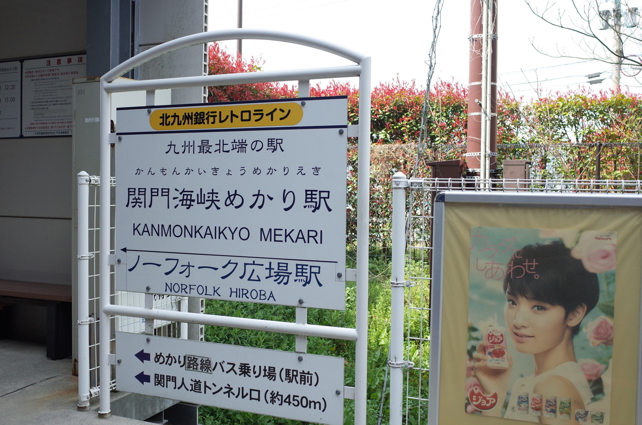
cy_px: 212
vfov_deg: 37.7
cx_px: 321
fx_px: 623
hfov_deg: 54.5
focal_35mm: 35
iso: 400
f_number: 2.8
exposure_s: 1/1600
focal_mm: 18.3
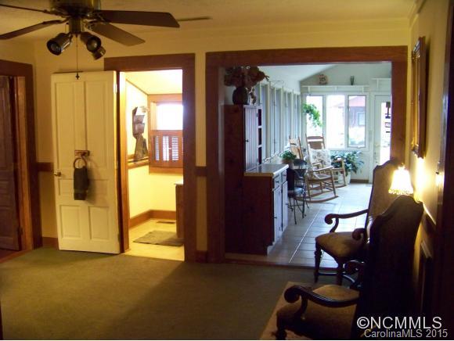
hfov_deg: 51.3
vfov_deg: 39.7
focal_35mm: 36
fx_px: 473
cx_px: 227
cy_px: 170
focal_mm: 5.85
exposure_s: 1/30
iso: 483
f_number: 2.8
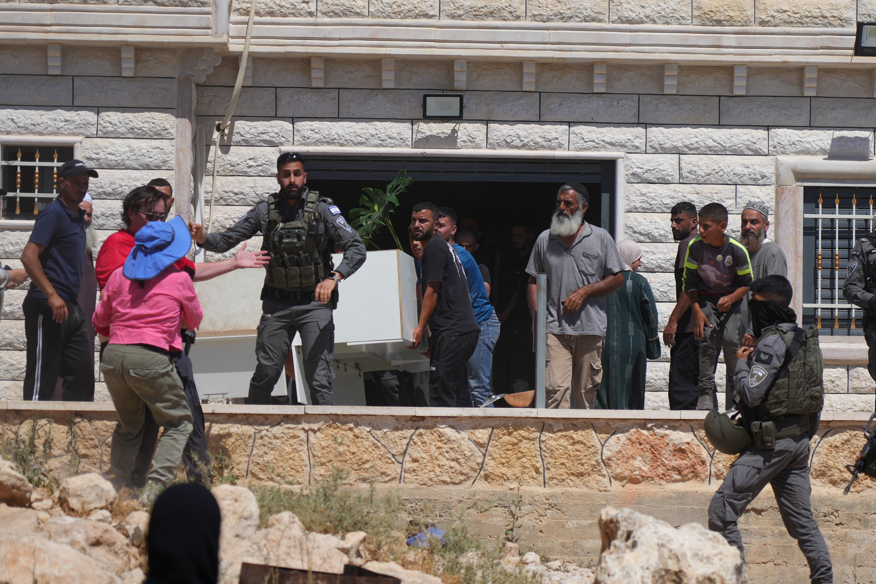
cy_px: 204
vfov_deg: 8.6
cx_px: 560
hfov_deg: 12.8
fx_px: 3893
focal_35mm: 160
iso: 100
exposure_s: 1/2000
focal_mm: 105
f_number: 4
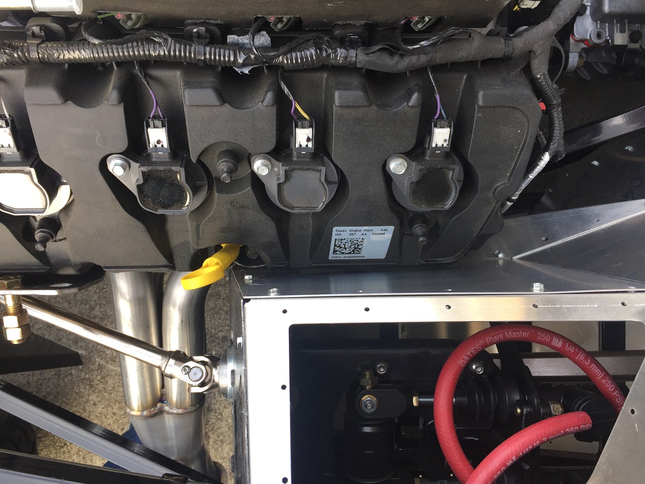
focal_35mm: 29
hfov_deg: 61.7
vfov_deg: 48.2
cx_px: 322
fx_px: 540
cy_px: 242
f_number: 2.2
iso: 50
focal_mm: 4.15
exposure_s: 1/120
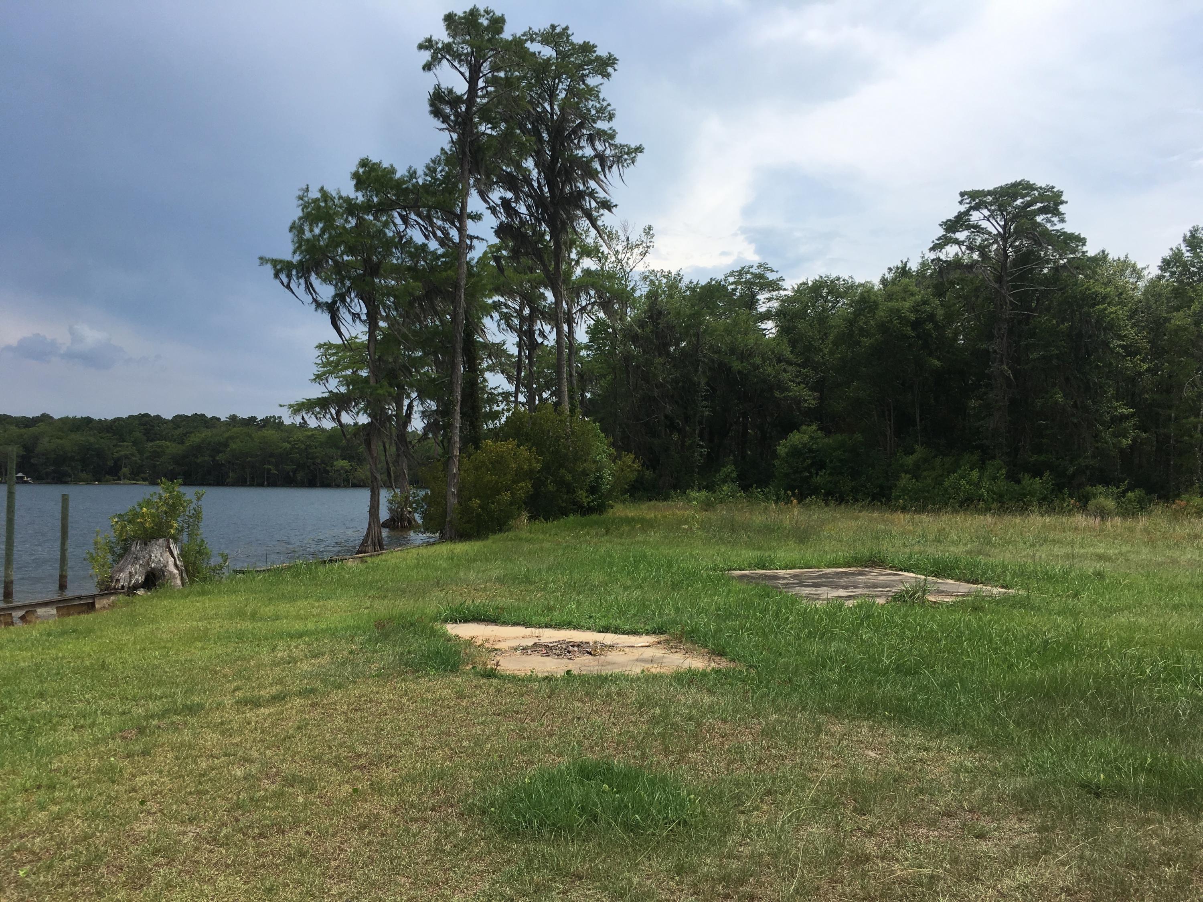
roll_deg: -3.2
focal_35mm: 29
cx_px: 602
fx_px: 1008
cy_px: 451
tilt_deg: +2.7
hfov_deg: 61.7
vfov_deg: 48.2
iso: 25
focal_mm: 4.15
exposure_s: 1/2024
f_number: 2.2
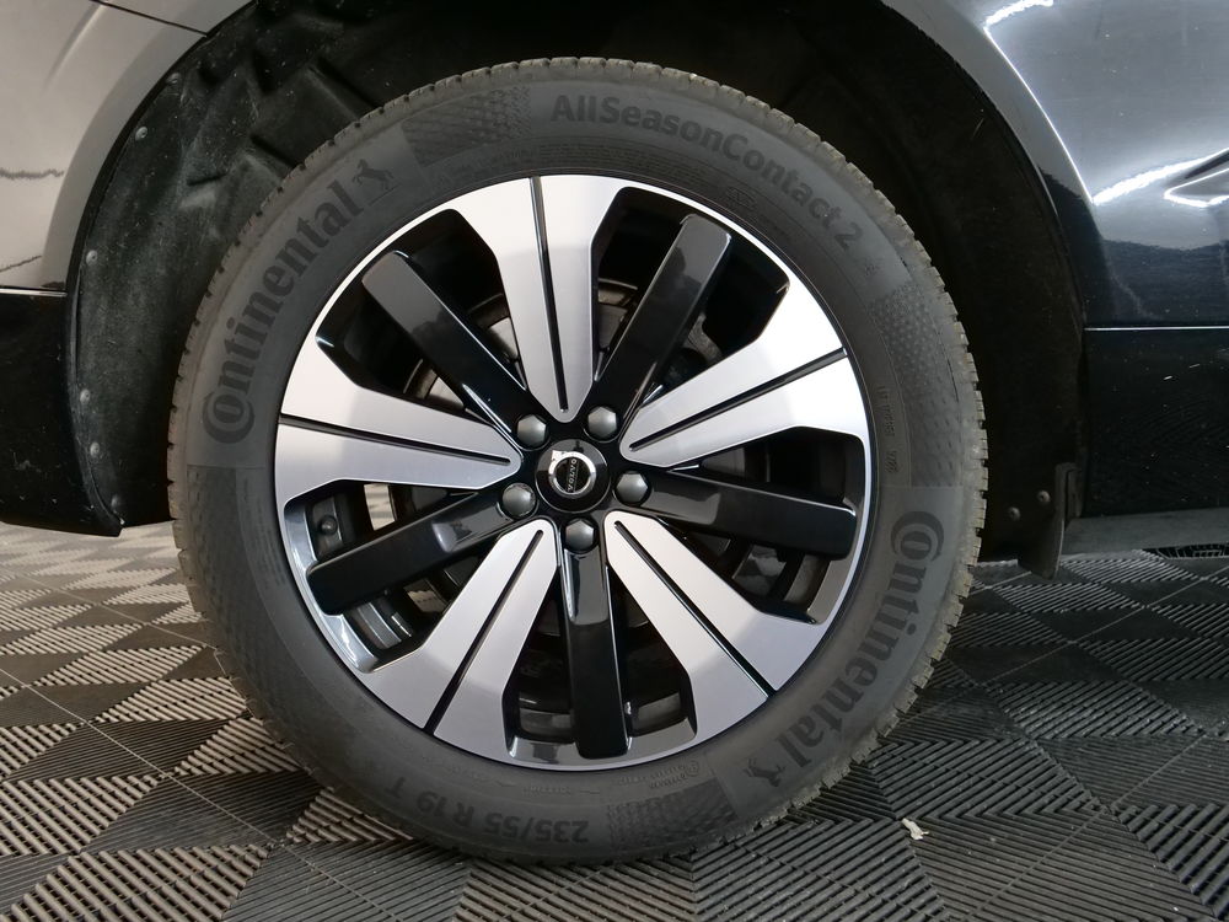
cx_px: 614
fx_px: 1065
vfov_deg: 46.8
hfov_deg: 60.0
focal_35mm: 30
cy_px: 461
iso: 2500
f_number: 3.9
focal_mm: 15
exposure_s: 1/60
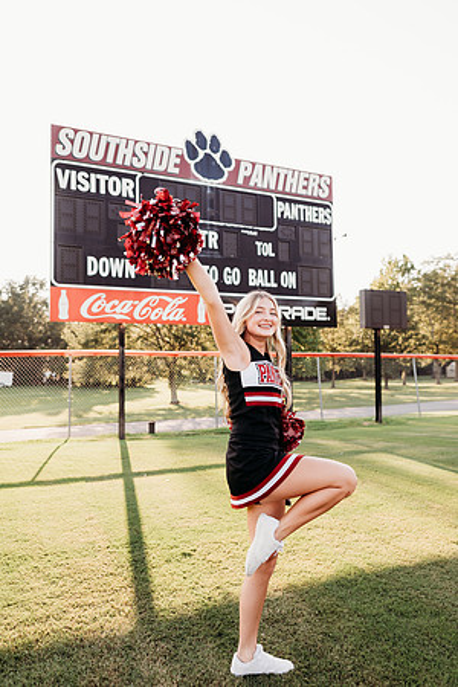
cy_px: 344
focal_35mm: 24
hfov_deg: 53.1
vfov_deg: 73.7
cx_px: 229
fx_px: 458
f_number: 2.8
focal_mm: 24
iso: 200
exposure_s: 1/640
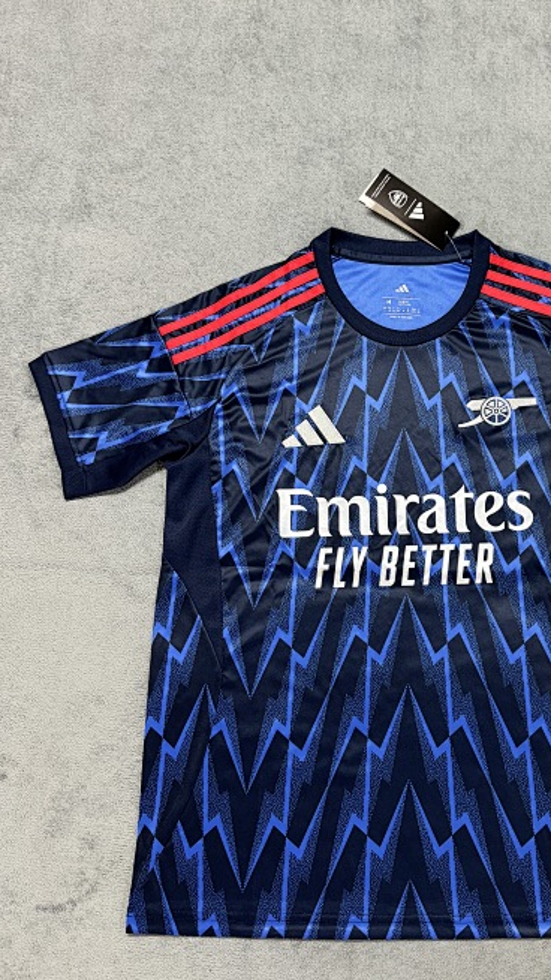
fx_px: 831
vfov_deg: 61.0
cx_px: 412
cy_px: 500
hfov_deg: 35.9
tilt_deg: -77.4
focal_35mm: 32
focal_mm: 6.76
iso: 320
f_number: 1.78
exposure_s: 1/50
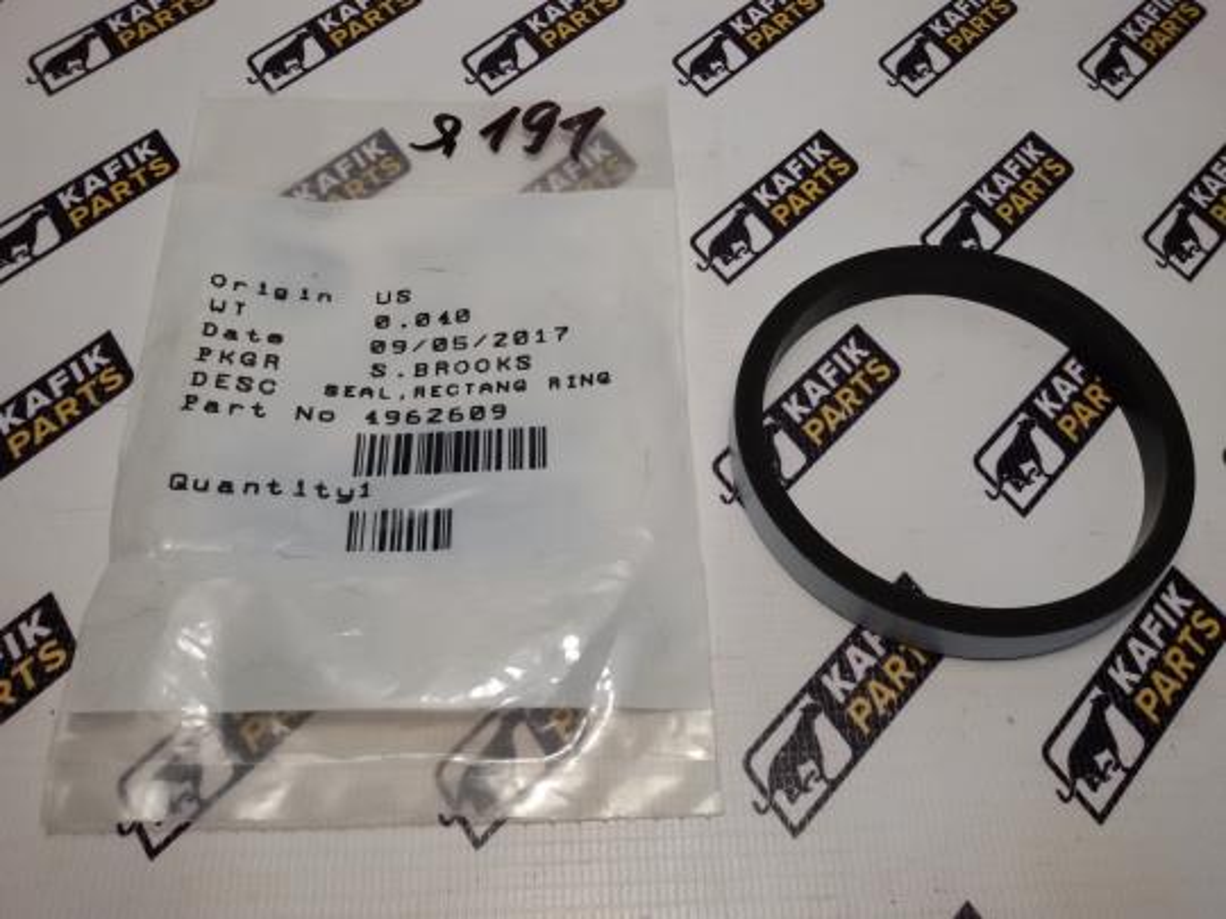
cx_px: 613
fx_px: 1098
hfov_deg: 58.4
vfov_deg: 45.4
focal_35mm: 31
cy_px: 460
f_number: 2.4
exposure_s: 1/100
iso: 80
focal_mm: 2.93
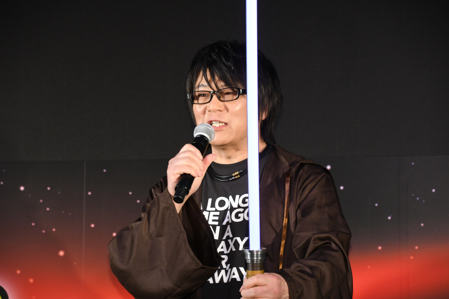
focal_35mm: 150
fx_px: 1871
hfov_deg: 13.7
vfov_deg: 9.1
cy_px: 150
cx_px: 224
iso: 1250
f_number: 6.3
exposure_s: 1/200
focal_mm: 100
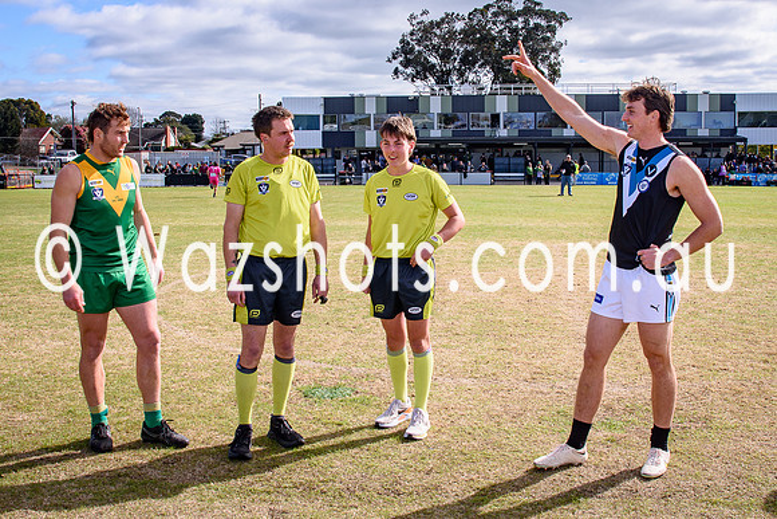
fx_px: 840
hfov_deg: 49.6
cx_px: 433
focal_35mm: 39
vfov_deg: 34.3
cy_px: 224
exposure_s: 1/160
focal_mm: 16
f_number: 11
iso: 100
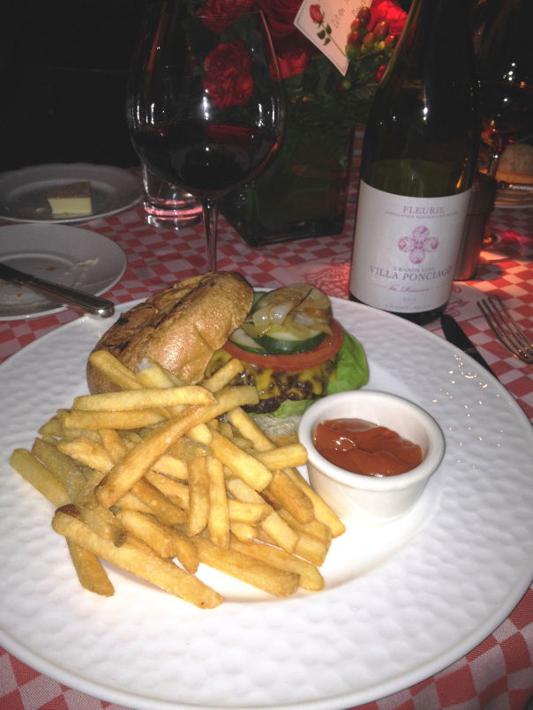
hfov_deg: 40.7
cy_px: 355
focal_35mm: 35
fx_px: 718
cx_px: 266
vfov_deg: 52.6
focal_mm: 4.28
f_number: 2.4
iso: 50
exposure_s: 1/35
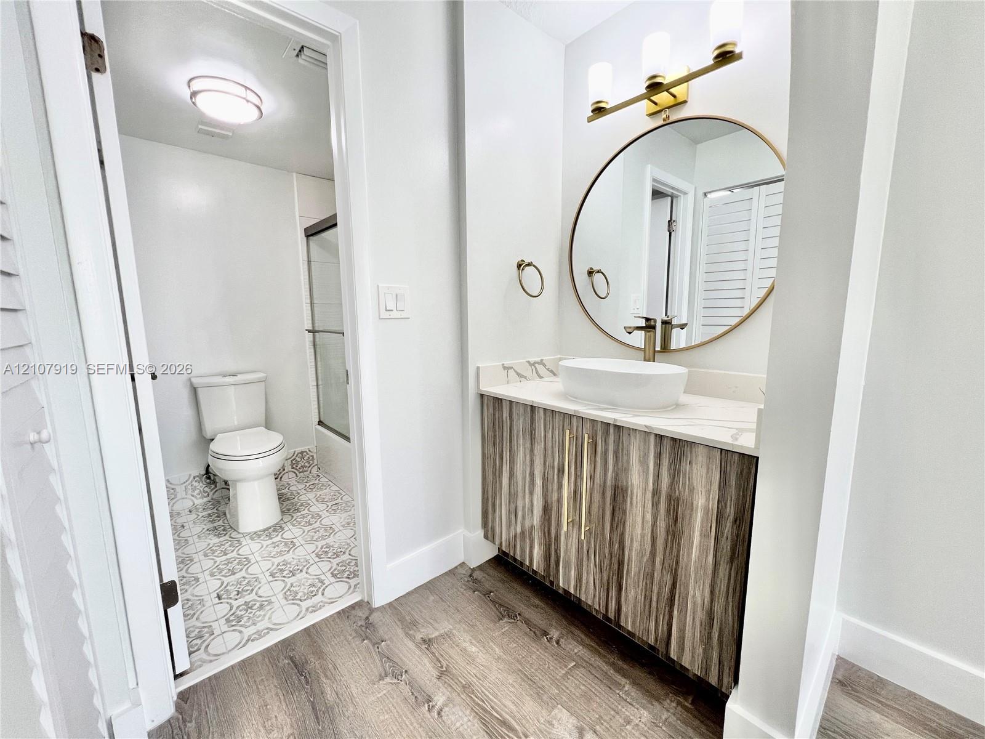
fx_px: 370
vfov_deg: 89.9
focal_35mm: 13
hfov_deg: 106.2
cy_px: 370
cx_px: 492
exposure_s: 1/120
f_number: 1.8
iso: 80
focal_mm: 1.57
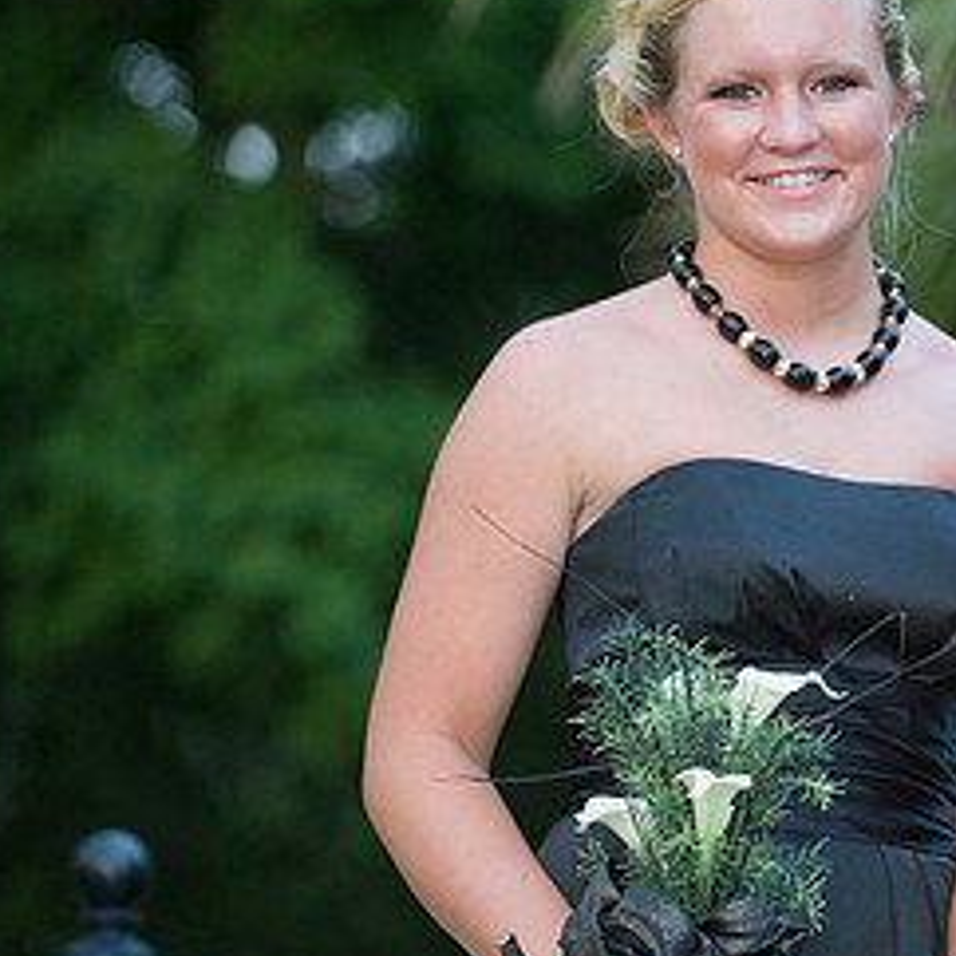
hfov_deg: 6.6
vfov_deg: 6.6
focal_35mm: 265
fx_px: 8280
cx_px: 1094
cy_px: 514
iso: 1250
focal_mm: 130
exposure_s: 1/160
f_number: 2.8
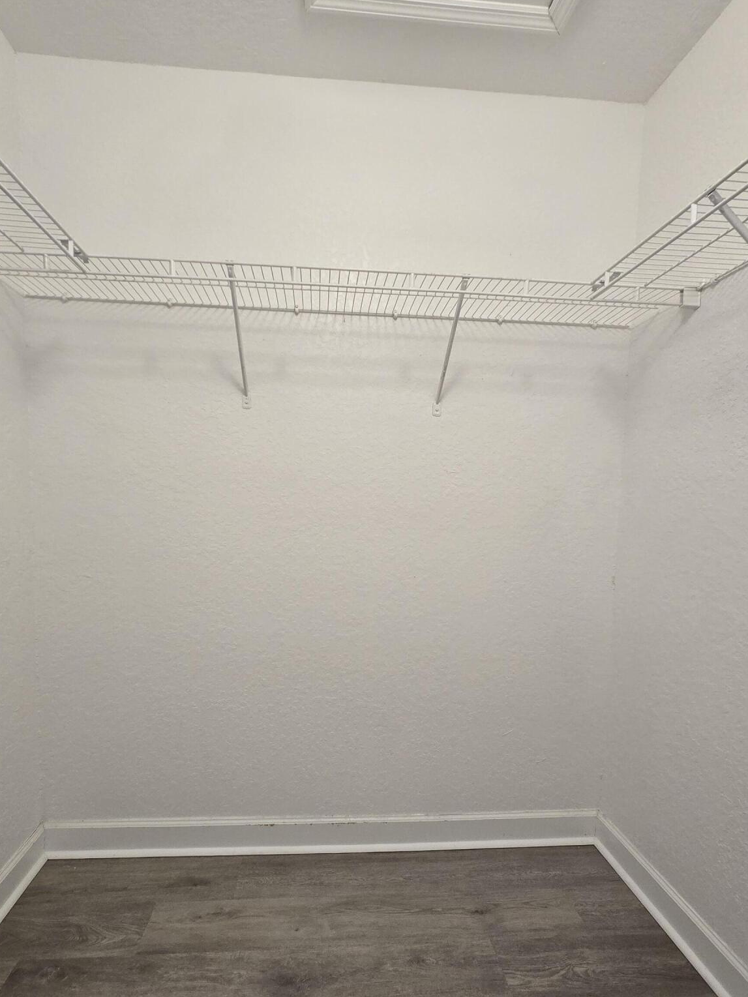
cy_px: 554
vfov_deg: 90.7
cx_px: 355
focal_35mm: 17
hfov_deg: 74.7
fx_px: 490
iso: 160
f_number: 2.2
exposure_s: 1/60
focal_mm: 2.2
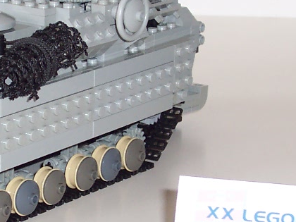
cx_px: 49
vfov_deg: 9.1
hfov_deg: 12.1
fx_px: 1394
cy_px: 123
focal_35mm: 163
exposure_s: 1/90
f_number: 3.4
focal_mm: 8.6
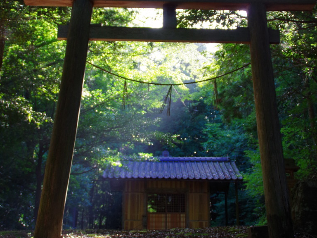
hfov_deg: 30.7
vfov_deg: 23.2
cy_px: 83
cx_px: 159
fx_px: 577
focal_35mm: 63
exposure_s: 1/100
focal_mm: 28
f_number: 4
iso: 400
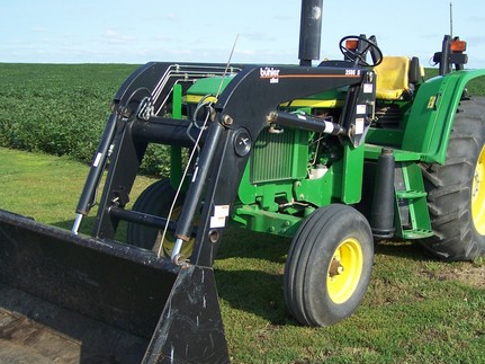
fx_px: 672
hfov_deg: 39.6
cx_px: 280
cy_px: 171
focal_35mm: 48
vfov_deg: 30.2
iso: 80
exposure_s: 1/1000
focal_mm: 6.3
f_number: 2.8
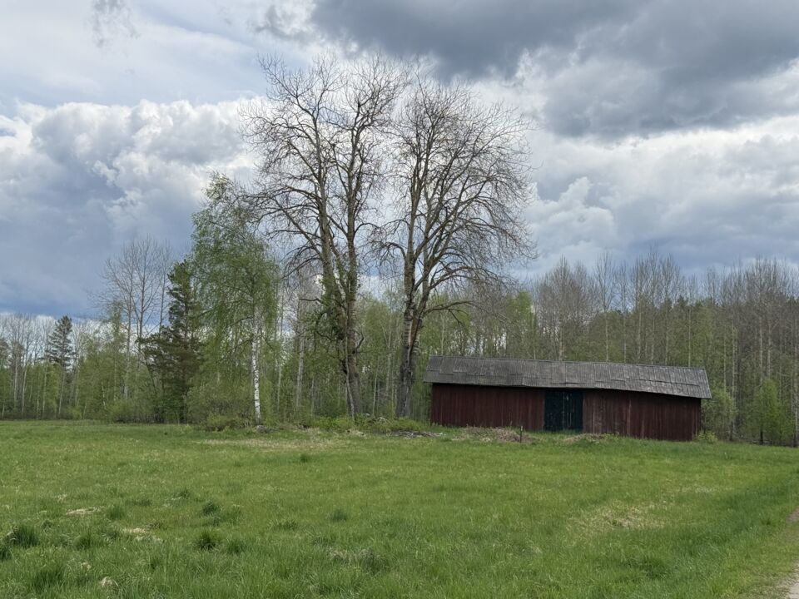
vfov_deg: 30.3
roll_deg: -2.7
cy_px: 300
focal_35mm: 48
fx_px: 1108
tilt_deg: +7.6
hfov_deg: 39.7
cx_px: 400
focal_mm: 6.76
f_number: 1.78
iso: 64
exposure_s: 1/5587
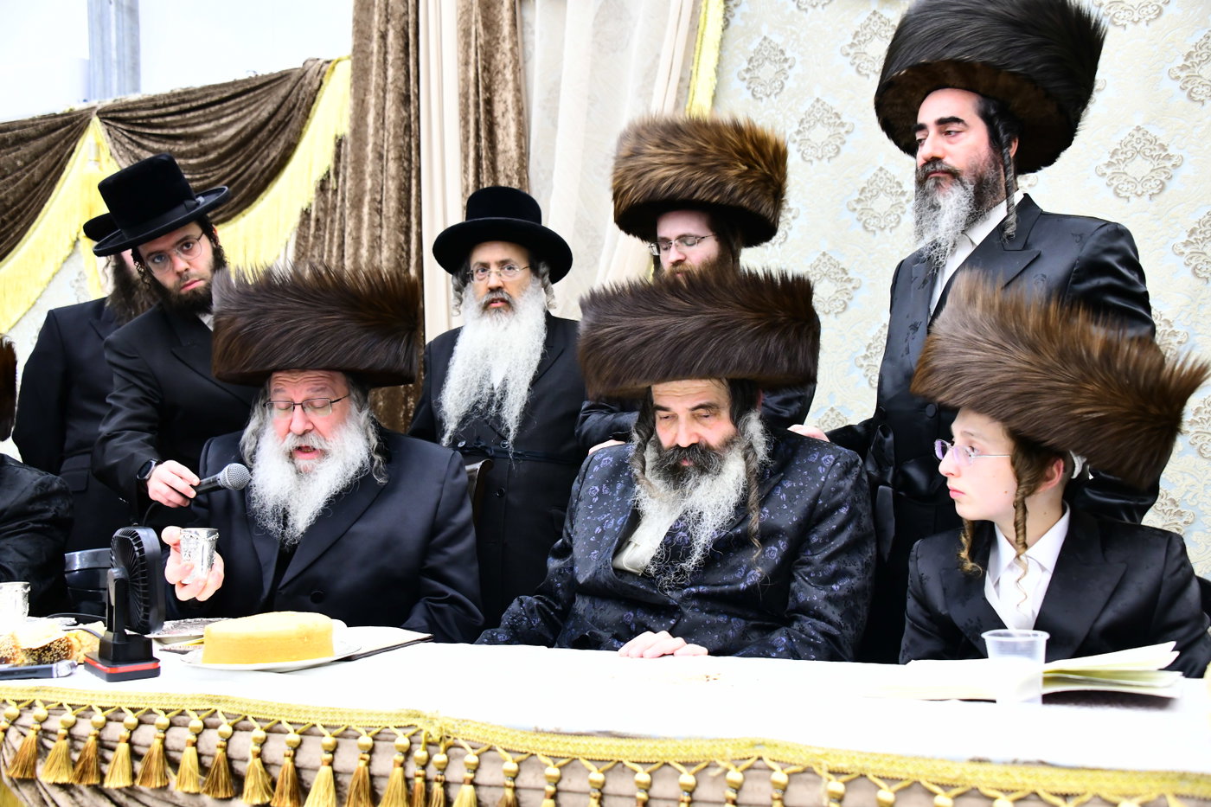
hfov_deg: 48.5
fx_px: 1345
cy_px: 404
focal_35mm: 40
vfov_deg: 33.4
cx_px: 606
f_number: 5.6
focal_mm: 40
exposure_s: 1/125
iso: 2500
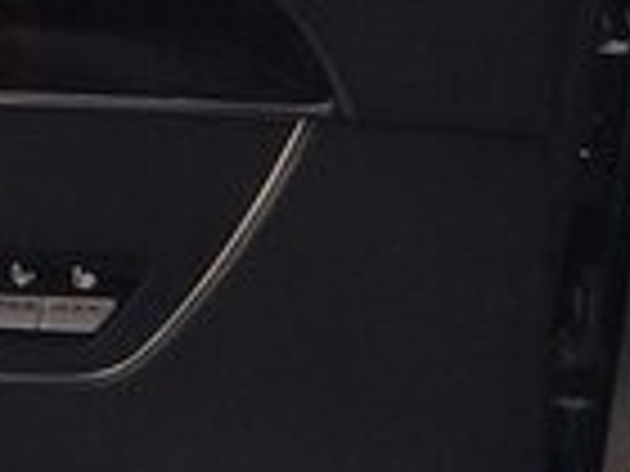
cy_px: -362
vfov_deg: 6.0
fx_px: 4459
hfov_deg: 7.8
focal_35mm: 245
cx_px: -490
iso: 100
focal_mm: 6
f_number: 2.4
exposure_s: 1/40
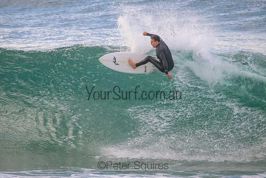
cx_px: 117
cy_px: 80
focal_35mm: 919
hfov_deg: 2.2
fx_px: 6794
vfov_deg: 1.5
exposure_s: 1/1600
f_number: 11
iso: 4000
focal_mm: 800
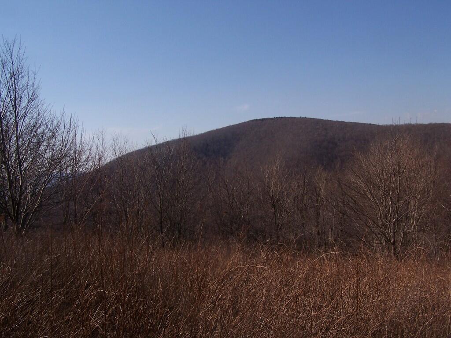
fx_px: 495
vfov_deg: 37.7
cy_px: 169
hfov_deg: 49.0
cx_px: 226
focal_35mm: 38
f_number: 5.6
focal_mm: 6.3
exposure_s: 1/500
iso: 80
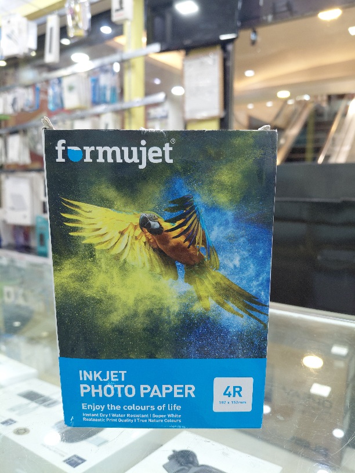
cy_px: 236
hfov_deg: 54.9
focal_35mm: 25
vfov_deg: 69.4
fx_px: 342
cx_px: 178
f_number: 1.8
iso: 160
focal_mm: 4.69
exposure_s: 1/50.3
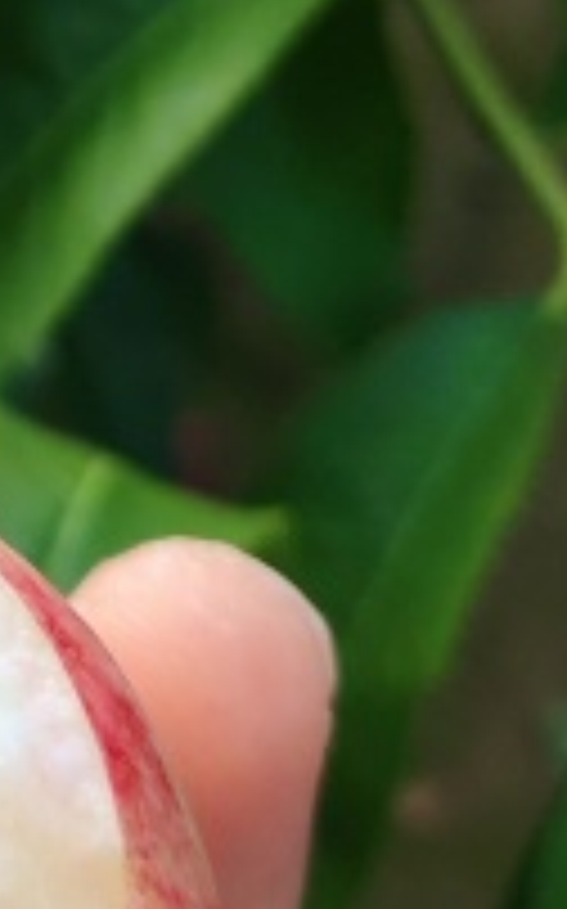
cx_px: -562
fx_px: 3739
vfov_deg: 13.5
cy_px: -164
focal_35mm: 151
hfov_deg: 8.3
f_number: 1.95
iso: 64
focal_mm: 5.52
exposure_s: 1/100
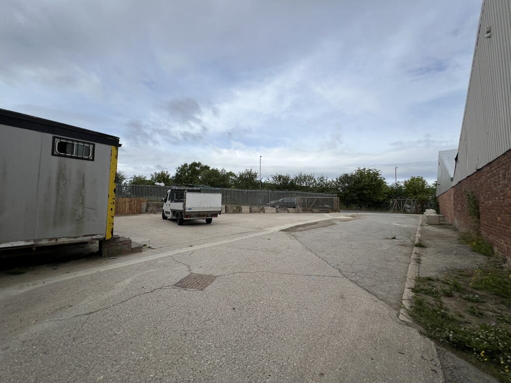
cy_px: 192
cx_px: 256
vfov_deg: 89.9
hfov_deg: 106.2
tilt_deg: +3.8
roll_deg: -0.3
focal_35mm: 13
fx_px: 192
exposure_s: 1/2053
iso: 32
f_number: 1.8
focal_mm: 1.57
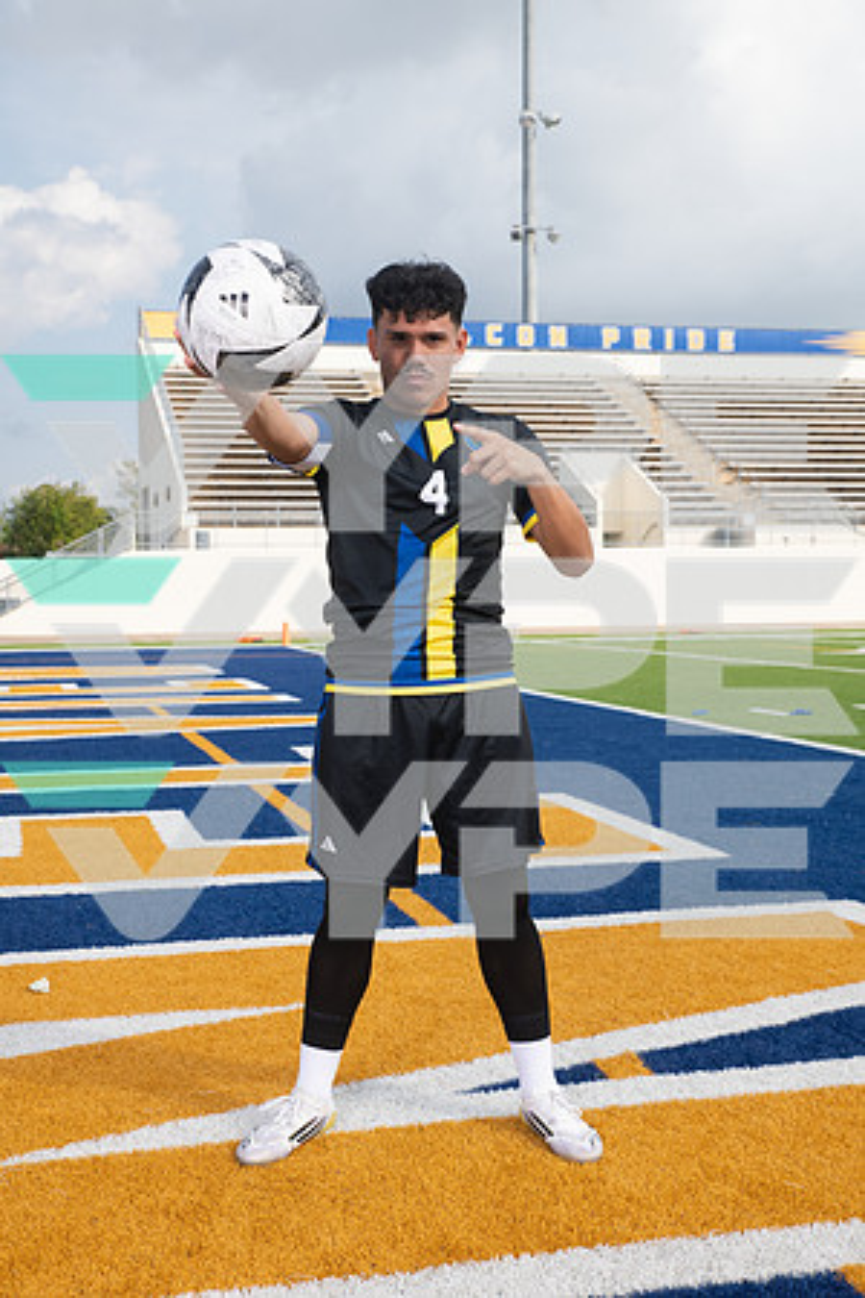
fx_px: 1730
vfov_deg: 41.1
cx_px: 432
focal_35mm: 48
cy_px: 649
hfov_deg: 28.1
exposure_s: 1/400
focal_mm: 48
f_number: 7.1
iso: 100
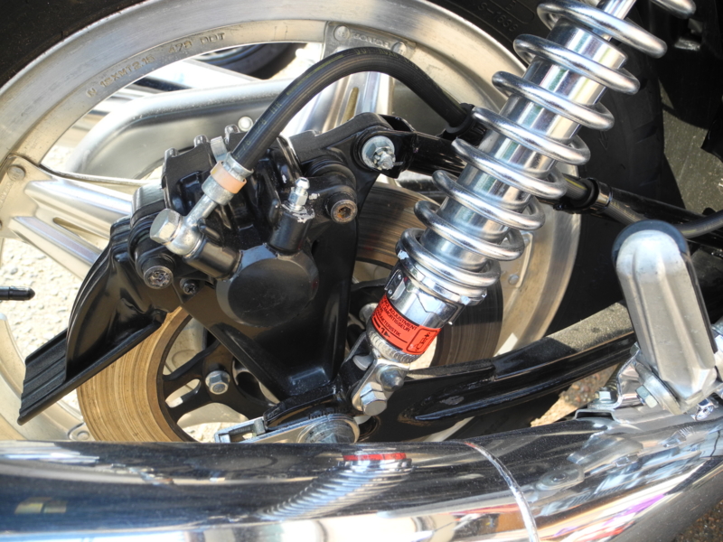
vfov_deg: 49.7
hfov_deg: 63.4
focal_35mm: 28
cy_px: 271
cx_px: 362
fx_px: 585
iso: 100
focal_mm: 6
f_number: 2.8
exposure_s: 1/104
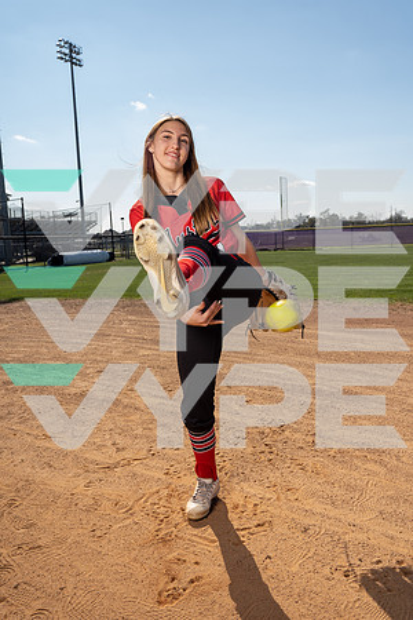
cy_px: 310
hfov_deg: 41.1
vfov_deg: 58.7
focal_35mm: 32
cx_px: 206
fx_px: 551
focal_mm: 32
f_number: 8
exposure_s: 1/250
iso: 64
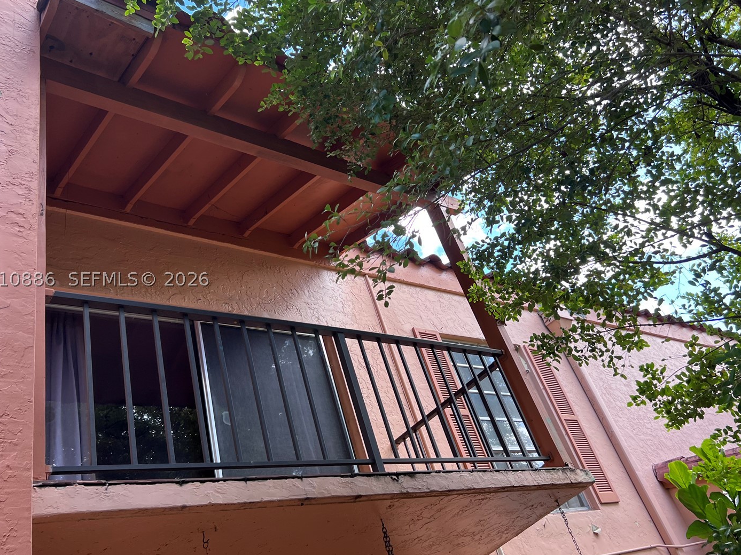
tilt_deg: +34.1
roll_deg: +18.6
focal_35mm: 30
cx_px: 373
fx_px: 642
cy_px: 279
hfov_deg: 60.0
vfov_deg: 46.8
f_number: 1.5
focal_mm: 5.7
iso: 50
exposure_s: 1/309
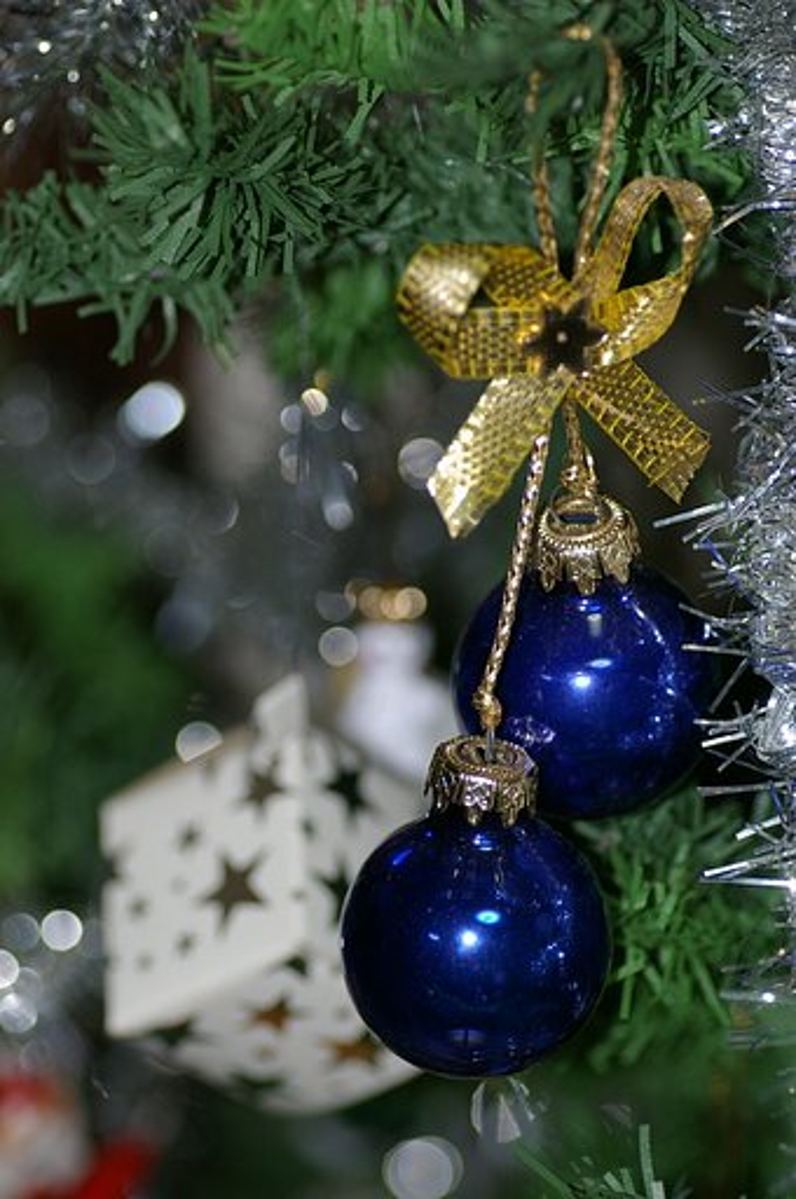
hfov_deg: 10.1
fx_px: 4489
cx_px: 398
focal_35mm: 135
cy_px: 600
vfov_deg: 15.2
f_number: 3.5
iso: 200
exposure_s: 1/125
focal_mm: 90
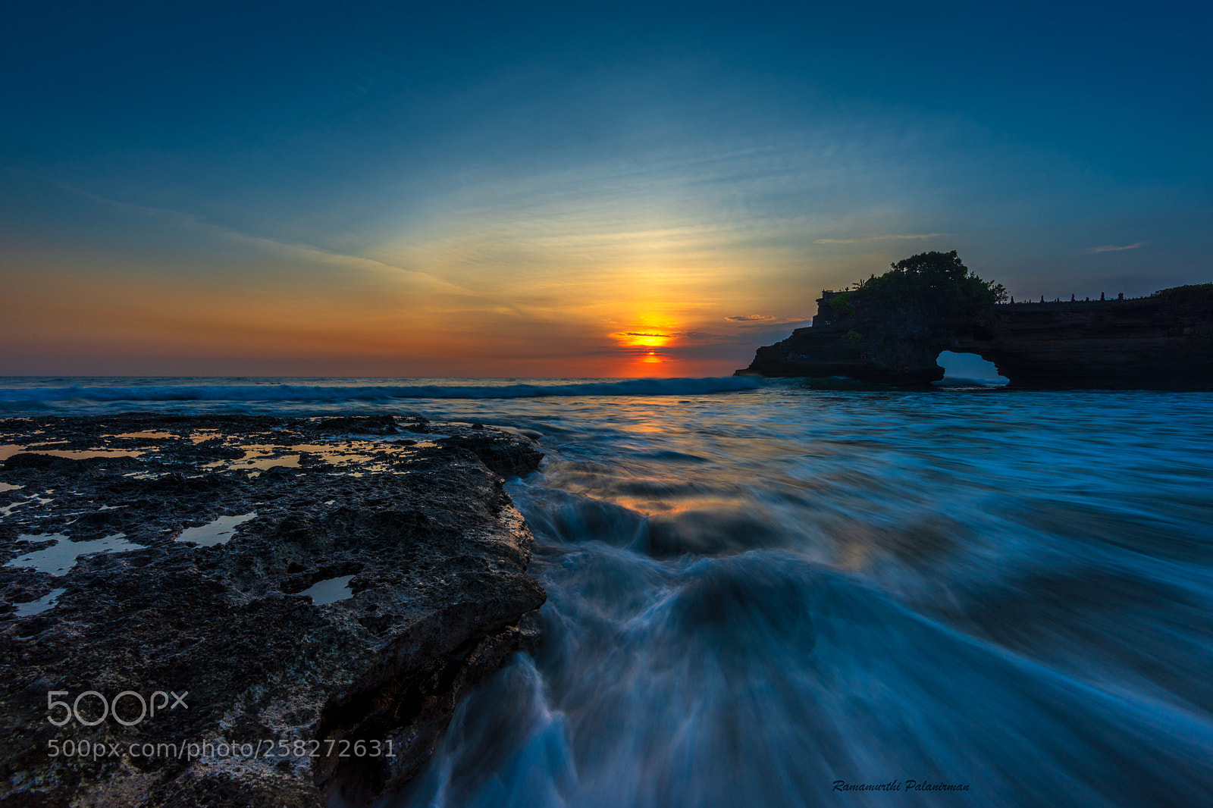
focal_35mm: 16
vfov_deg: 73.7
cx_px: 606
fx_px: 539
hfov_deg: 96.7
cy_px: 404
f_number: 16
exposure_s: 1/4
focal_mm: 16
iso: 64
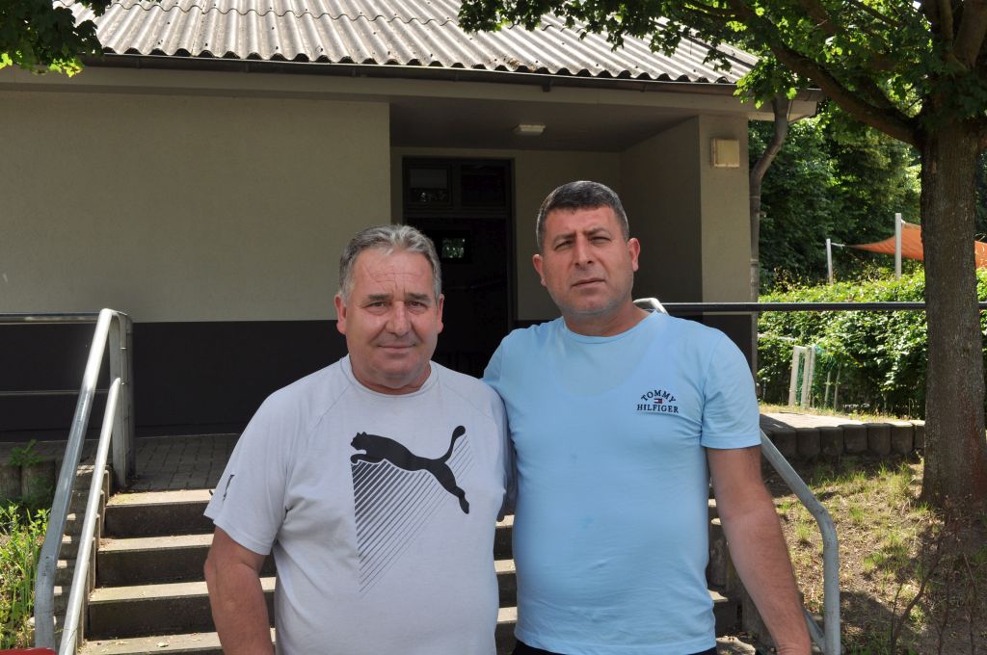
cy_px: 328
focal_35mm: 36
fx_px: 986
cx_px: 494
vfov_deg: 36.8
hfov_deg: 53.2
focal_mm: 24
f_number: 8
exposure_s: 1/250
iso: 200
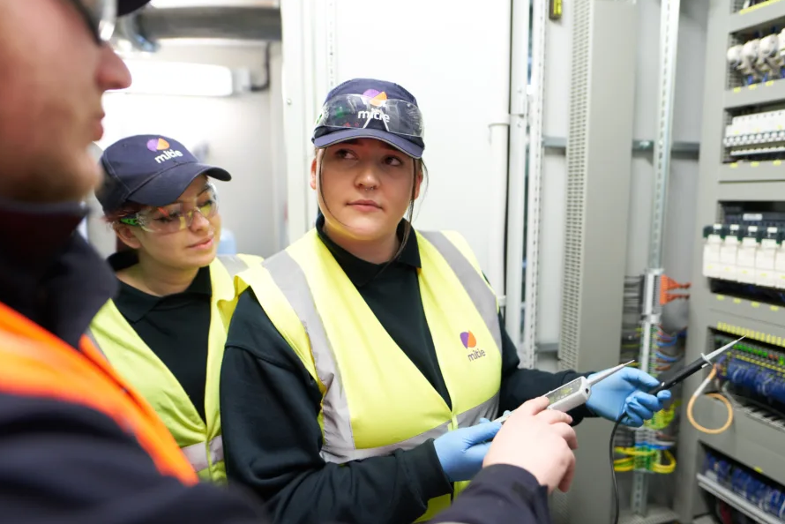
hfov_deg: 76.1
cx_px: 402
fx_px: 502
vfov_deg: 55.1
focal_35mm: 23
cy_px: 268
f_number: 2
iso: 1600
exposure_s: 1/160
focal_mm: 20
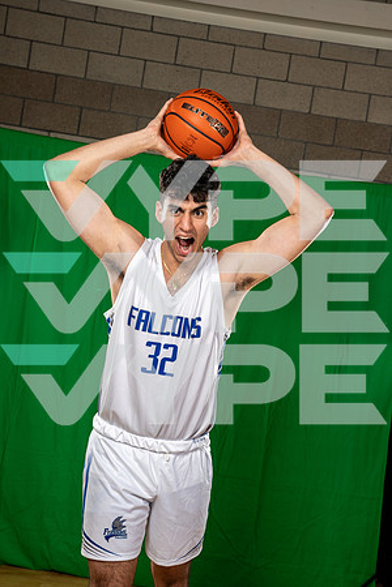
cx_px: 196
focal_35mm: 43
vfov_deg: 45.4
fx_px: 702
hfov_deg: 31.2
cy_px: 294
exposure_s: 1/250
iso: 250
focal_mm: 43
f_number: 8
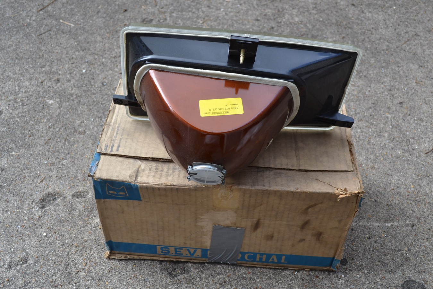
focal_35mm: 39
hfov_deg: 49.6
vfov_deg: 34.2
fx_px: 469
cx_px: 216
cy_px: 144
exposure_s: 1/125
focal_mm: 26
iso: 200
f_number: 5.6
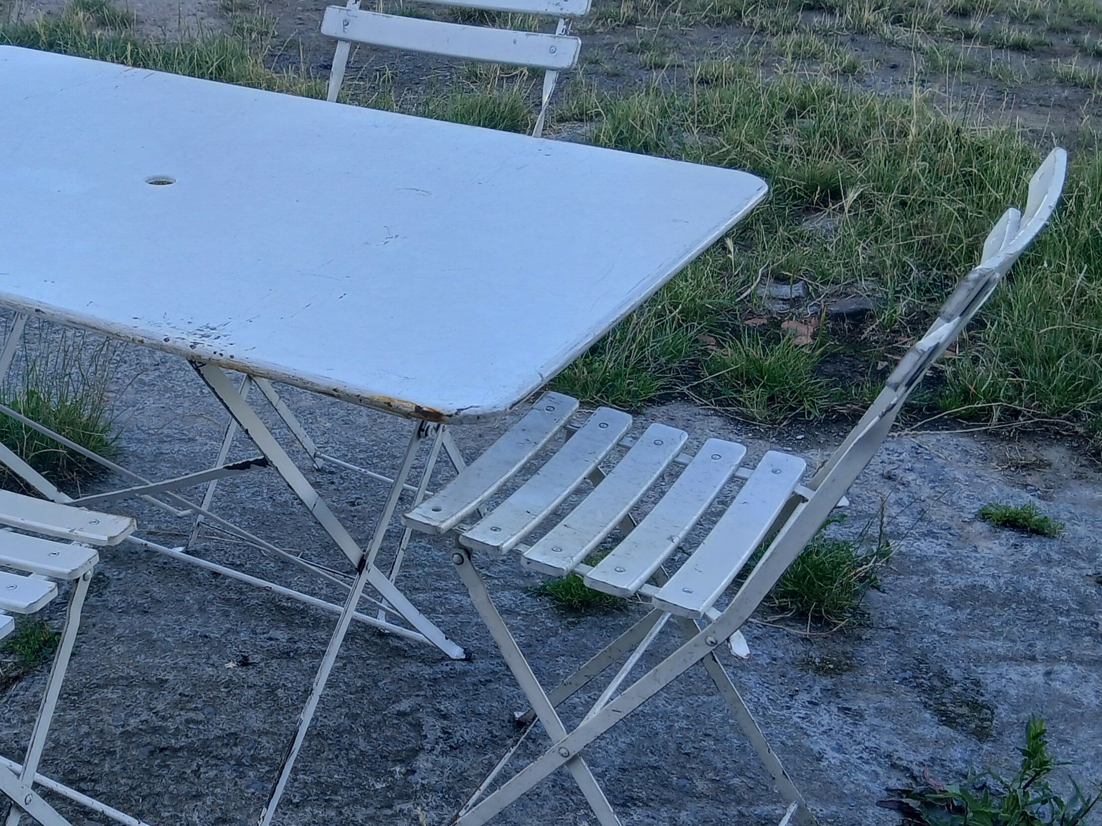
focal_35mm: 48
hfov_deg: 38.4
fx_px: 1528
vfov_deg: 30.2
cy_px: 493
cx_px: 251
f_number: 1.8
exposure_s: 1/148
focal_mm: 3.98
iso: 20
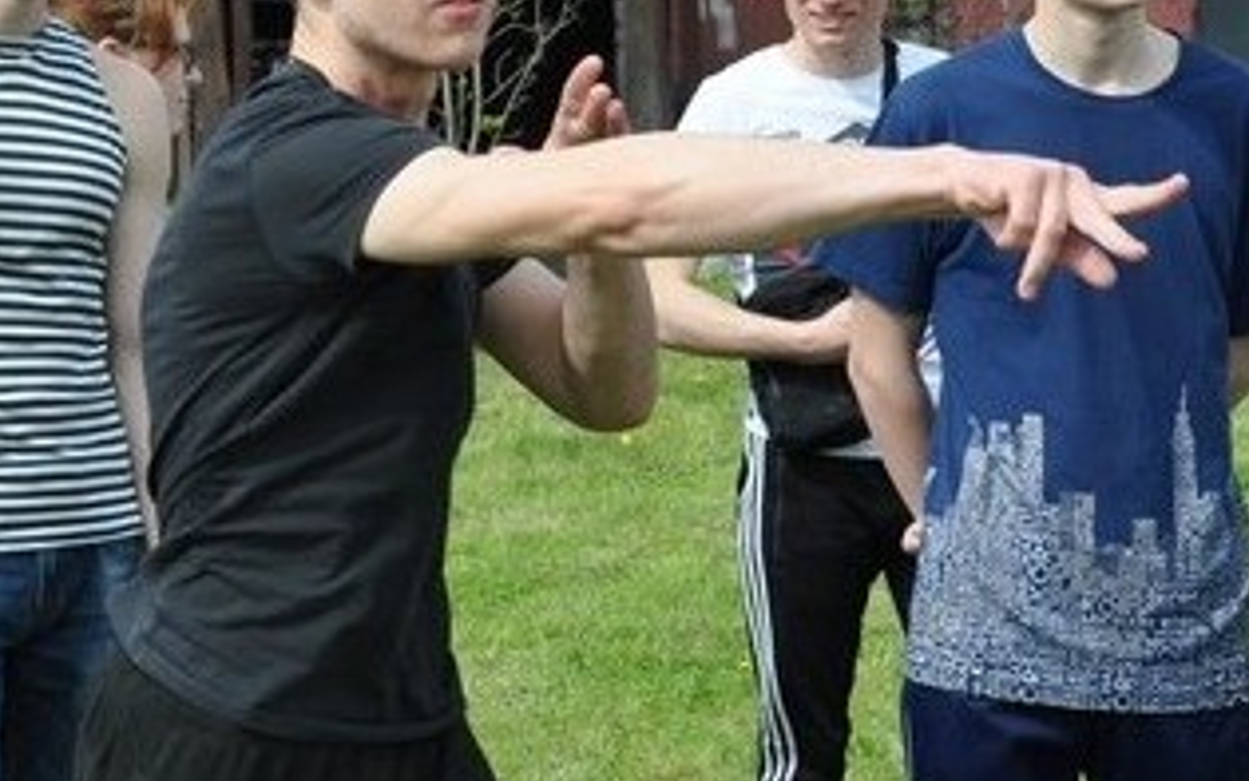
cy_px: 276
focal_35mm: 116
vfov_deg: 11.3
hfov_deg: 18.0
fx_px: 3949
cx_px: 492
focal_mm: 34
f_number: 5
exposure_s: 1/1250
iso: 400
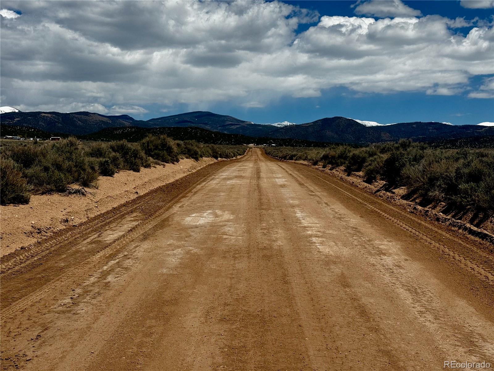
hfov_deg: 39.7
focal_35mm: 48
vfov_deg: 30.3
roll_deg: -0.9
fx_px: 685
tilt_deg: -2.0
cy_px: 186
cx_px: 247
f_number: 1.78
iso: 80
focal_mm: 6.76
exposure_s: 1/12500
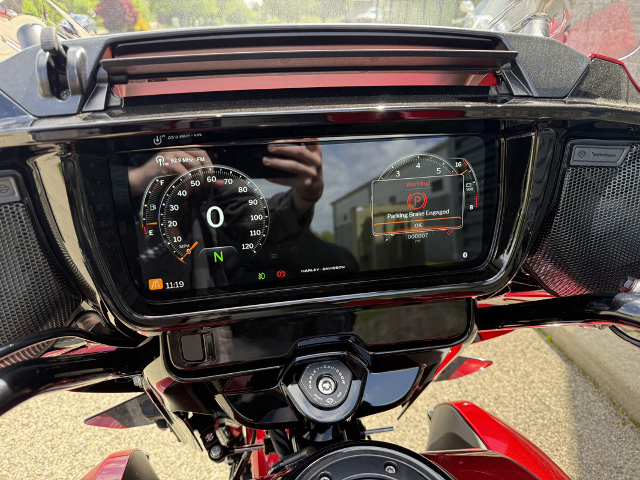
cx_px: 320
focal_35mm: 24
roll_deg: -0.8
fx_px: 444
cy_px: 240
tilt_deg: -24.5
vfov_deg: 56.8
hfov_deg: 71.6
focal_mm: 6.76
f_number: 1.78
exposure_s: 1/351
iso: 100
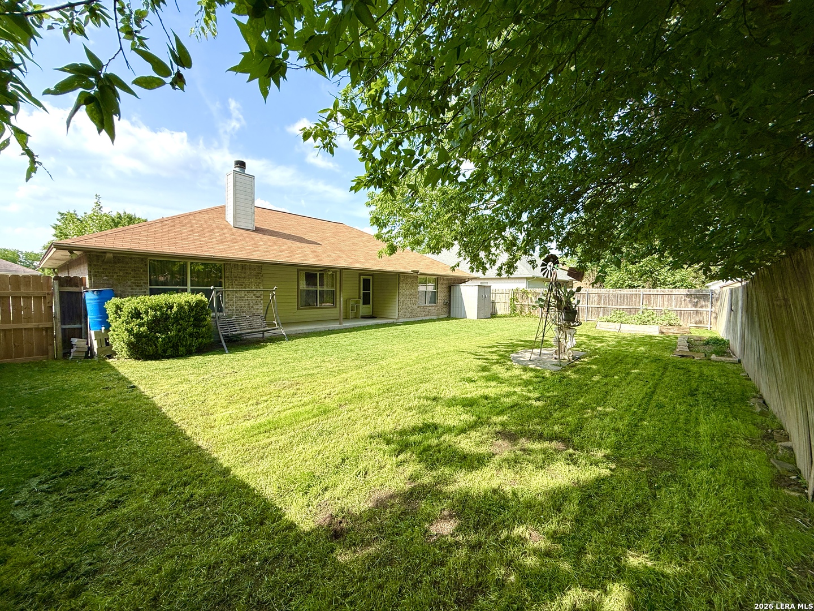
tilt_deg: -2.5
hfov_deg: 102.1
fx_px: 329
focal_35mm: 14
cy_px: 306
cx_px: 407
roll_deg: -0.6
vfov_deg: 85.7
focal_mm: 2.22
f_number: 2.2
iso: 50
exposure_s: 1/985
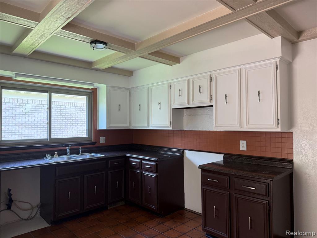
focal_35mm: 24
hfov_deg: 71.6
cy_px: 119
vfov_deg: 56.8
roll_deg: +0.3
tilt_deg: +3.1
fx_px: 220
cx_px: 158
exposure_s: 1/90
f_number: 1.78
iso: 200
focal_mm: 6.76
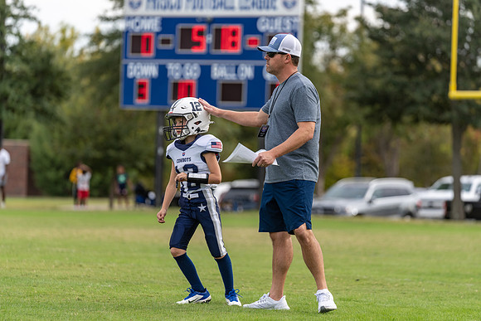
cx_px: 240
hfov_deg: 10.3
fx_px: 2673
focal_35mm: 200
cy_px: 160
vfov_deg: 6.9
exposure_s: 1/1250
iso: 200
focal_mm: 200
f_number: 3.5
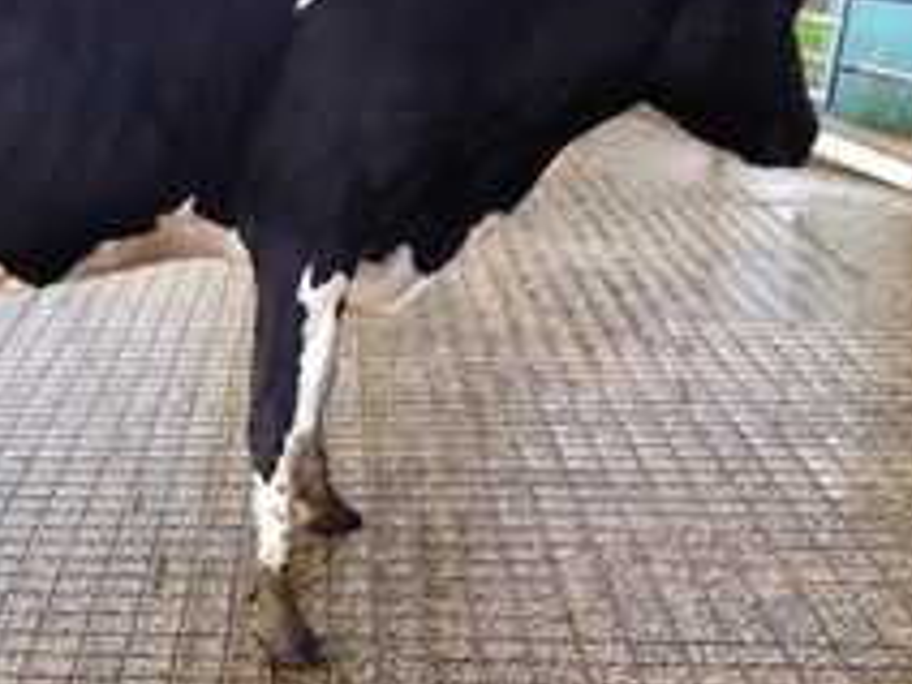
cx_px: 120
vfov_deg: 22.0
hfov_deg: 28.4
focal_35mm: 66
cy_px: 548
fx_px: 1739
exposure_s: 1/184
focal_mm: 3.85
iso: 80
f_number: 2.8
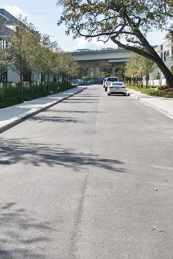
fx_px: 468
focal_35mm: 65
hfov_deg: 20.9
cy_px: 83
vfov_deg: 30.7
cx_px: 99
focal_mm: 16
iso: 400
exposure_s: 1/250
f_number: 8
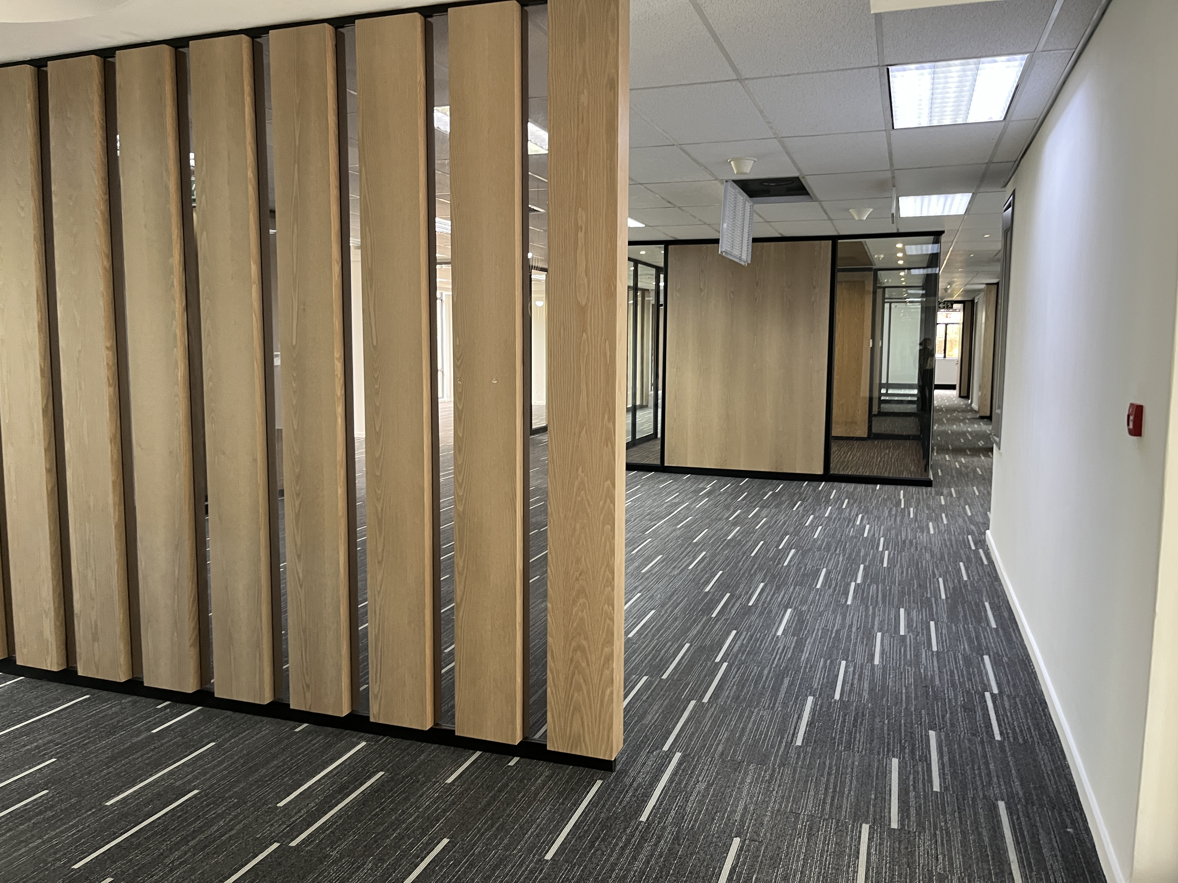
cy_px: 442
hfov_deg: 67.3
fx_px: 885
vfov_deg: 53.1
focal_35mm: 26
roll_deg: +0.1
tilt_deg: -8.2
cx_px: 589
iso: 200
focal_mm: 5.1
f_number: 1.6
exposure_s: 1/50
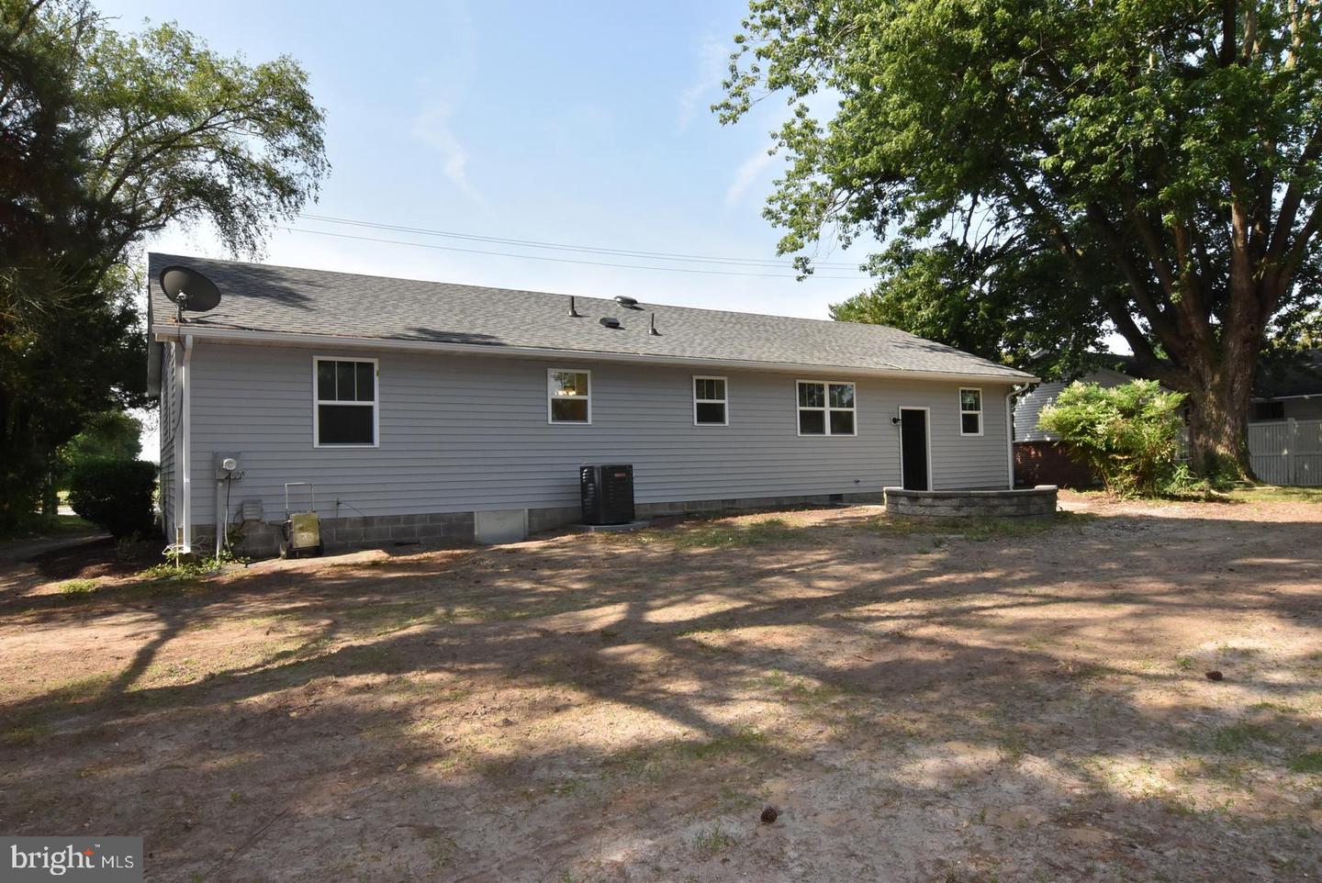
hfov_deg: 77.3
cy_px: 442
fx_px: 827
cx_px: 661
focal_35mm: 22
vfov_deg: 56.2
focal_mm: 15
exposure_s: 1/200
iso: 800
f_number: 20
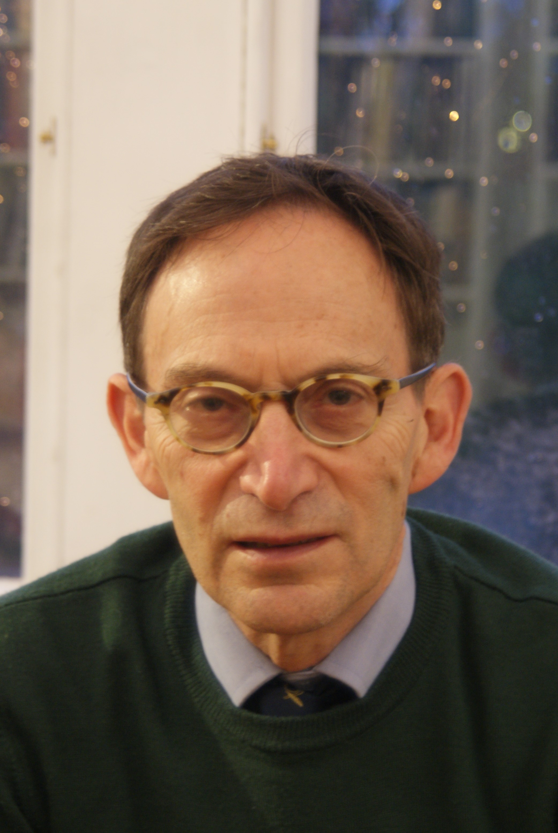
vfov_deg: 22.6
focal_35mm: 90
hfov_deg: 15.2
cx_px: 279
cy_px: 416
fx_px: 2087
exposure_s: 1/2.5
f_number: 5
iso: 400
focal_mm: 60
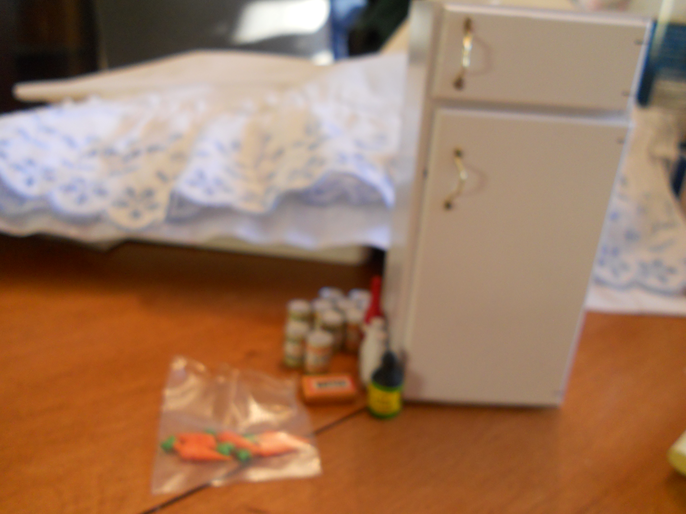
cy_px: 257
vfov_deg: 44.2
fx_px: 634
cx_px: 343
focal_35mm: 32
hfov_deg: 56.8
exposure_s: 1/30
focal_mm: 5.8
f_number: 3.5
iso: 250
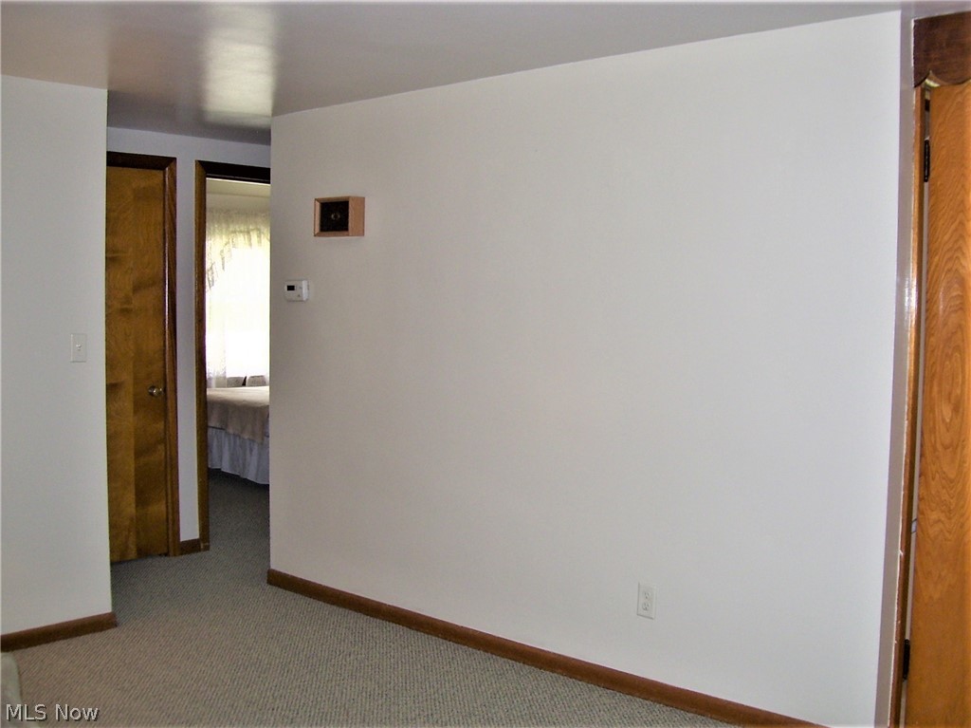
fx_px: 1009
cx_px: 486
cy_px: 364
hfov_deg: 51.4
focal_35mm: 36
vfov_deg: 39.6
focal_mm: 6
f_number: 2.7
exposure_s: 1/60
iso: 80
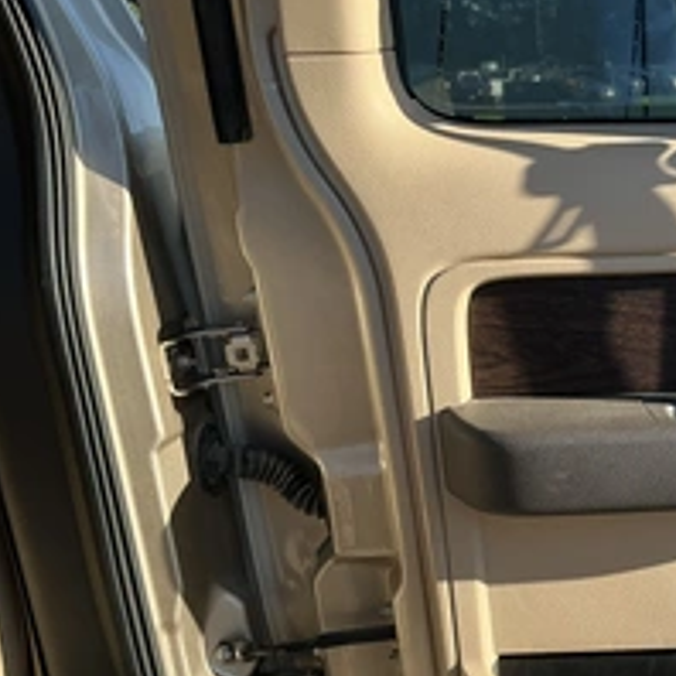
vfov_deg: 33.4
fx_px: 1105
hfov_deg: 31.6
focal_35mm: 50
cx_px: 669
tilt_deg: -20.5
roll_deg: +3.2
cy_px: 495
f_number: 1.8
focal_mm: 3
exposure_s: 1/422
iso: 25
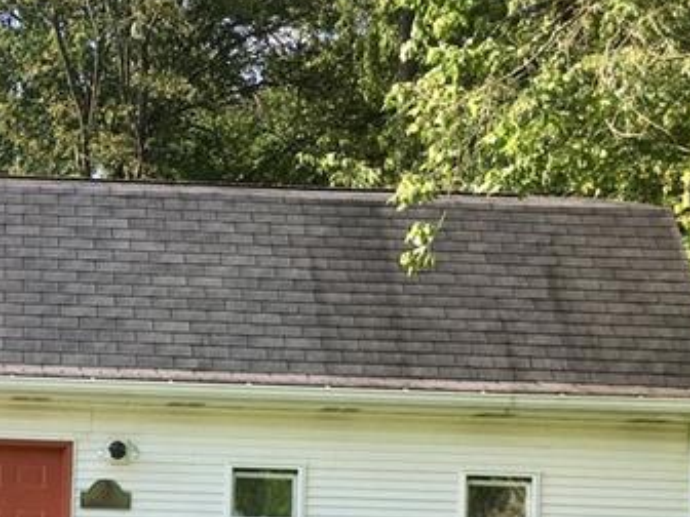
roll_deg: -1.2
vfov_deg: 20.6
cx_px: -8
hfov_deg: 26.6
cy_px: 523
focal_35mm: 69
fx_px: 1375
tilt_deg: +1.9
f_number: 2.2
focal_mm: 4.15
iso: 25
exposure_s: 1/680
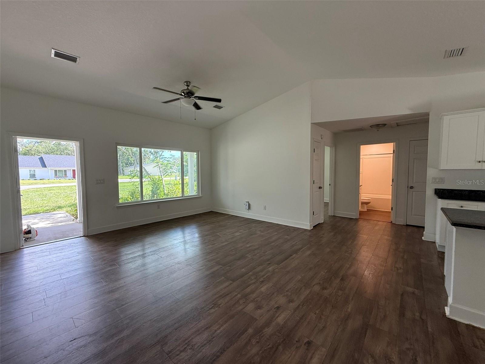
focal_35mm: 14
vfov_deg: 85.7
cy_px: 182
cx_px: 242
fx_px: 196
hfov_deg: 102.1
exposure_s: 1/99
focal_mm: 2.22
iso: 80
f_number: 2.2
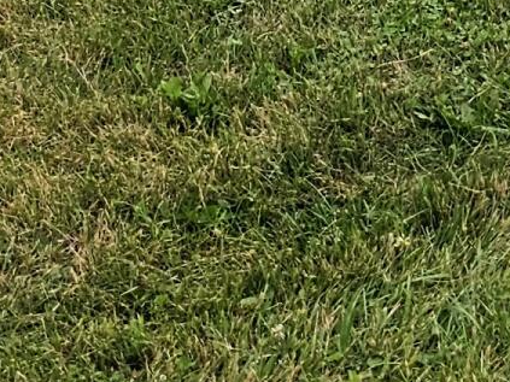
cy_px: -919
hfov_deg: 11.9
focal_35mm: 163
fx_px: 2401
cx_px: 571
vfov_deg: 7.5
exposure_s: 1/180
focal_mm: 6.3
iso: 40
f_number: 1.7
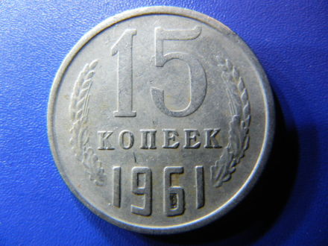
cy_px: 123
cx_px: 164
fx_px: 284
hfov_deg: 60.0
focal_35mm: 30
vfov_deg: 46.8
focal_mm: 5.4
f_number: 3.5
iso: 160
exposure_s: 1/43.7
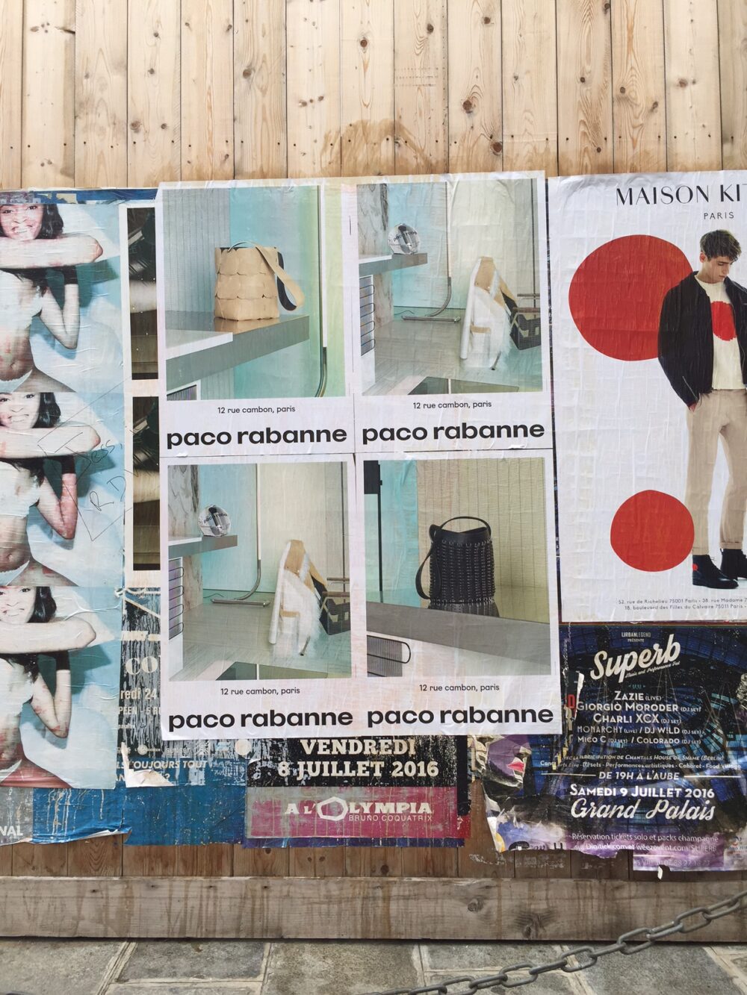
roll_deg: +0.5
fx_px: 834
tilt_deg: +3.7
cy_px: 498
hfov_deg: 48.2
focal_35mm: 29
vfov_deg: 61.7
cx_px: 374
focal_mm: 4.15
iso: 32
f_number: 2.2
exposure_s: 1/520
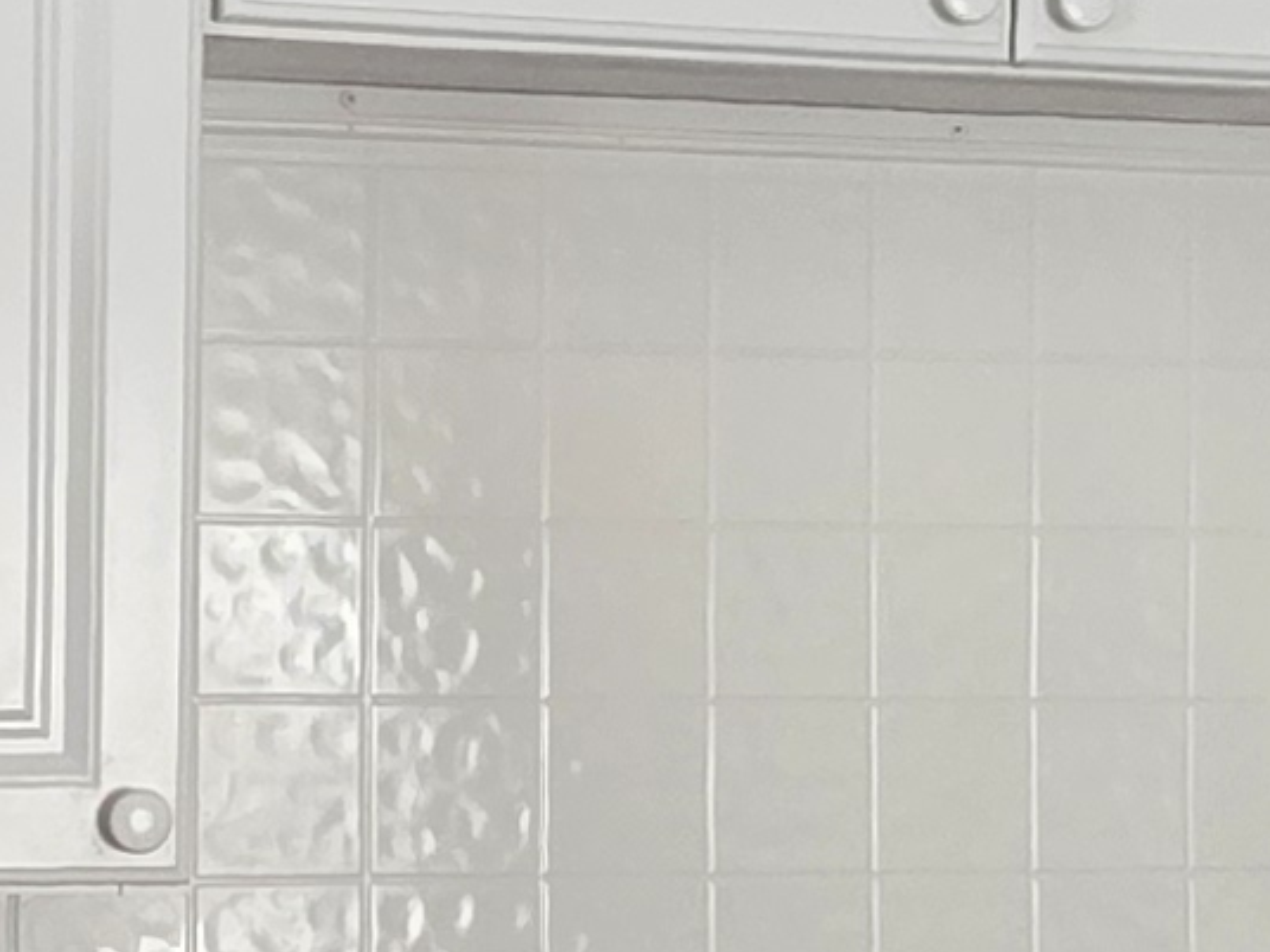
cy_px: 602
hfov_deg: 19.9
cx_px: 163
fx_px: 3559
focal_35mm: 97
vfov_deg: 15.2
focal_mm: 2.2
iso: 320
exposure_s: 1/60
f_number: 1.9
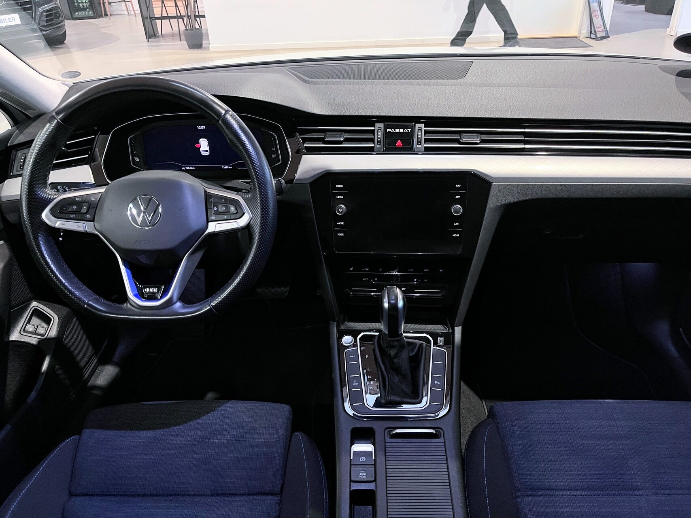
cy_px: 259
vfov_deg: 53.1
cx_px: 346
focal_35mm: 26
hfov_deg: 67.3
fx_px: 519
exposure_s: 1/50
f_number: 1.6
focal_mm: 5.1
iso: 320
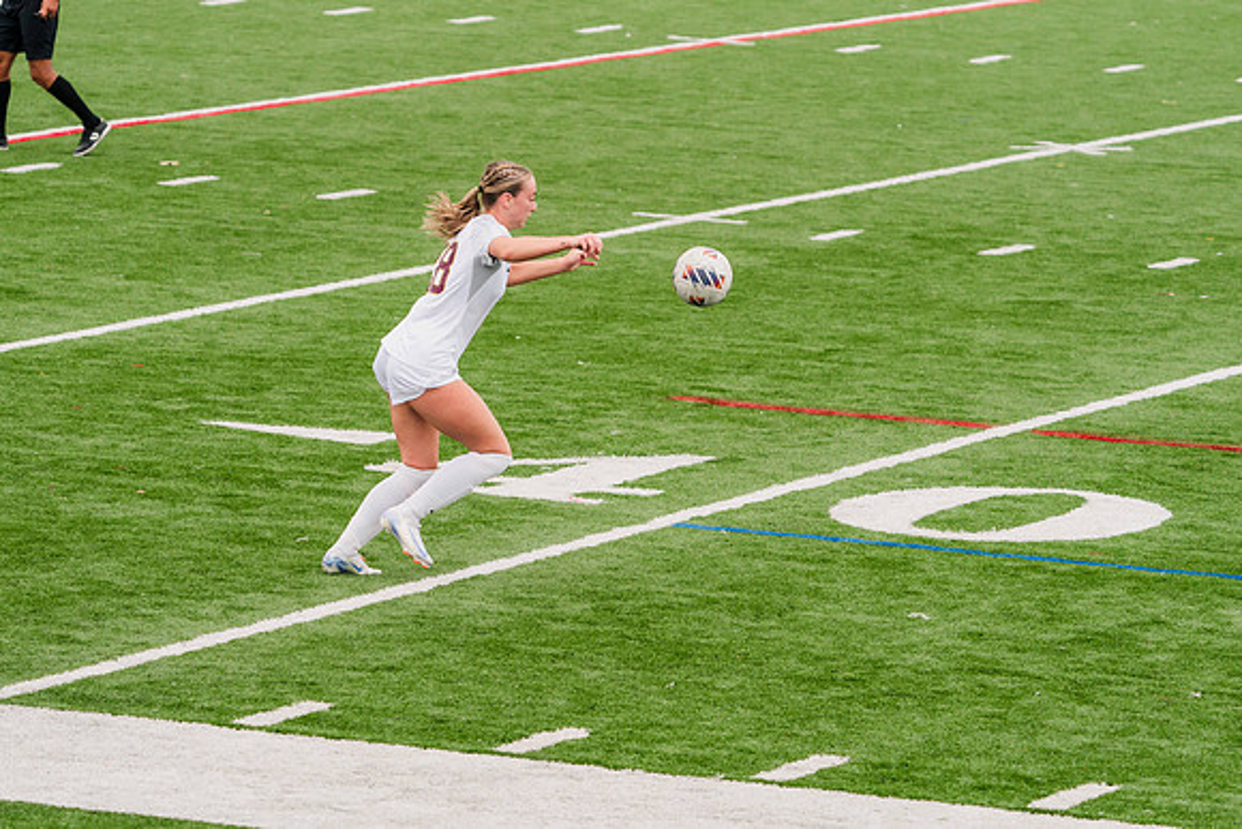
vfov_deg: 5.3
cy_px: 412
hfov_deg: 7.9
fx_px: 8964
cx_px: 529
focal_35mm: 260
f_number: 5.6
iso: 640
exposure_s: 1/1600
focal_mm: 200
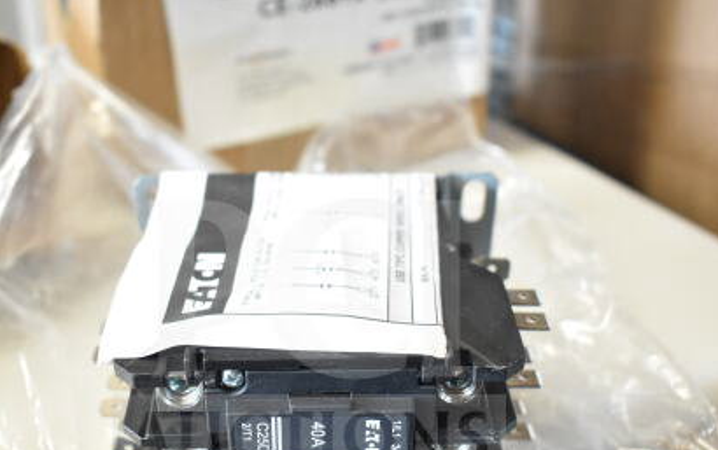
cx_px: 308
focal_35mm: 50
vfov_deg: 25.6
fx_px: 979
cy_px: 339
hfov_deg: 40.2
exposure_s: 1/50
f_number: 3.8
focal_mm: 22
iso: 1600
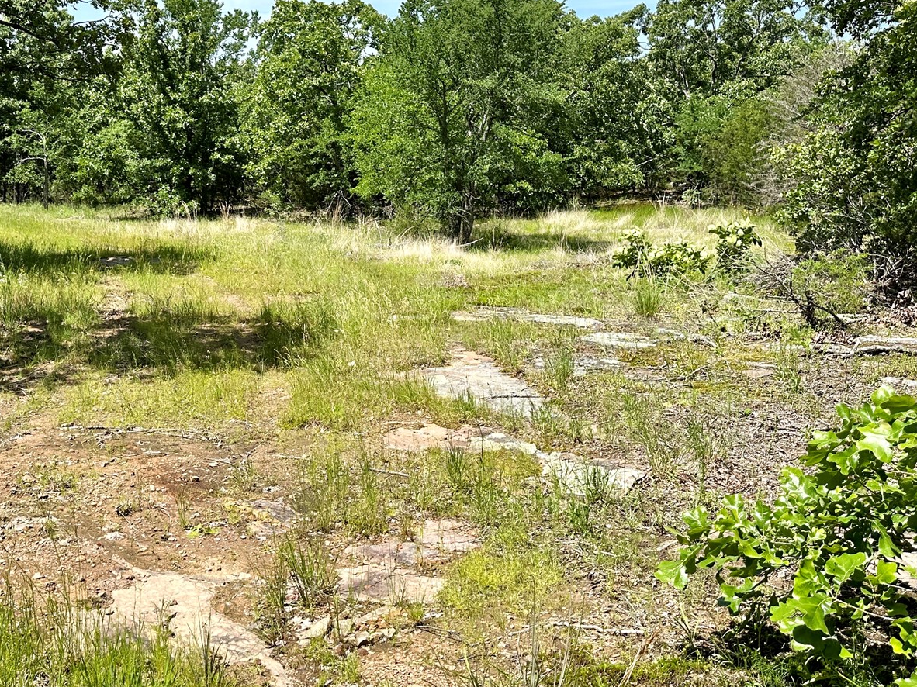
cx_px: 330
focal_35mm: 39
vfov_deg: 36.4
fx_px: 1033
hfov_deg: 47.3
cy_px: 225
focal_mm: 6.86
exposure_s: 1/3356
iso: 80
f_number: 1.78
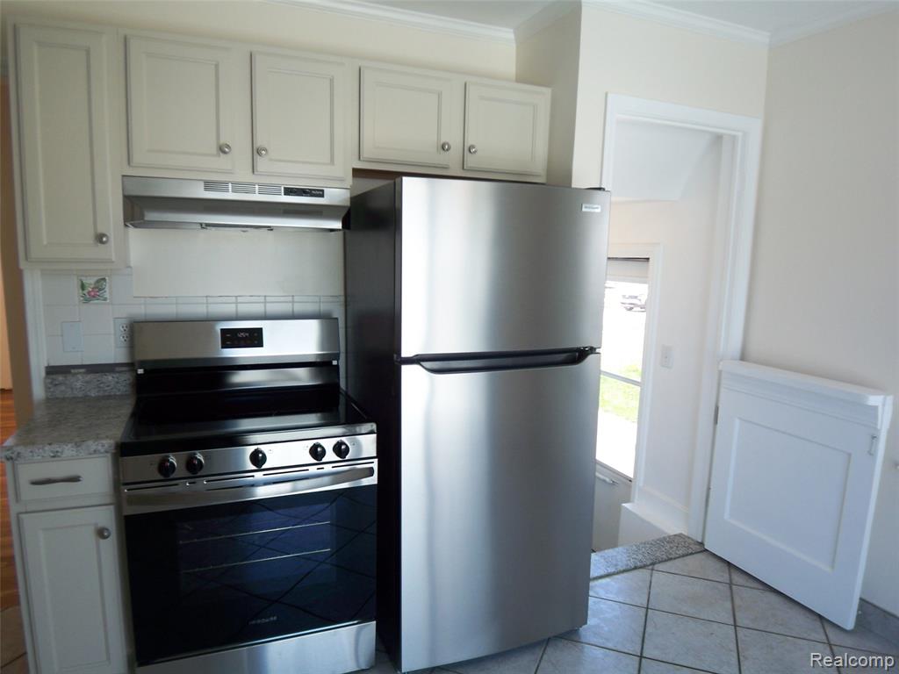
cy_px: 337
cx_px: 450
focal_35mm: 23
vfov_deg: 58.9
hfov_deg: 73.9
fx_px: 597
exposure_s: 1/50
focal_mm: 3.8
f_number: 2.8
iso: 50
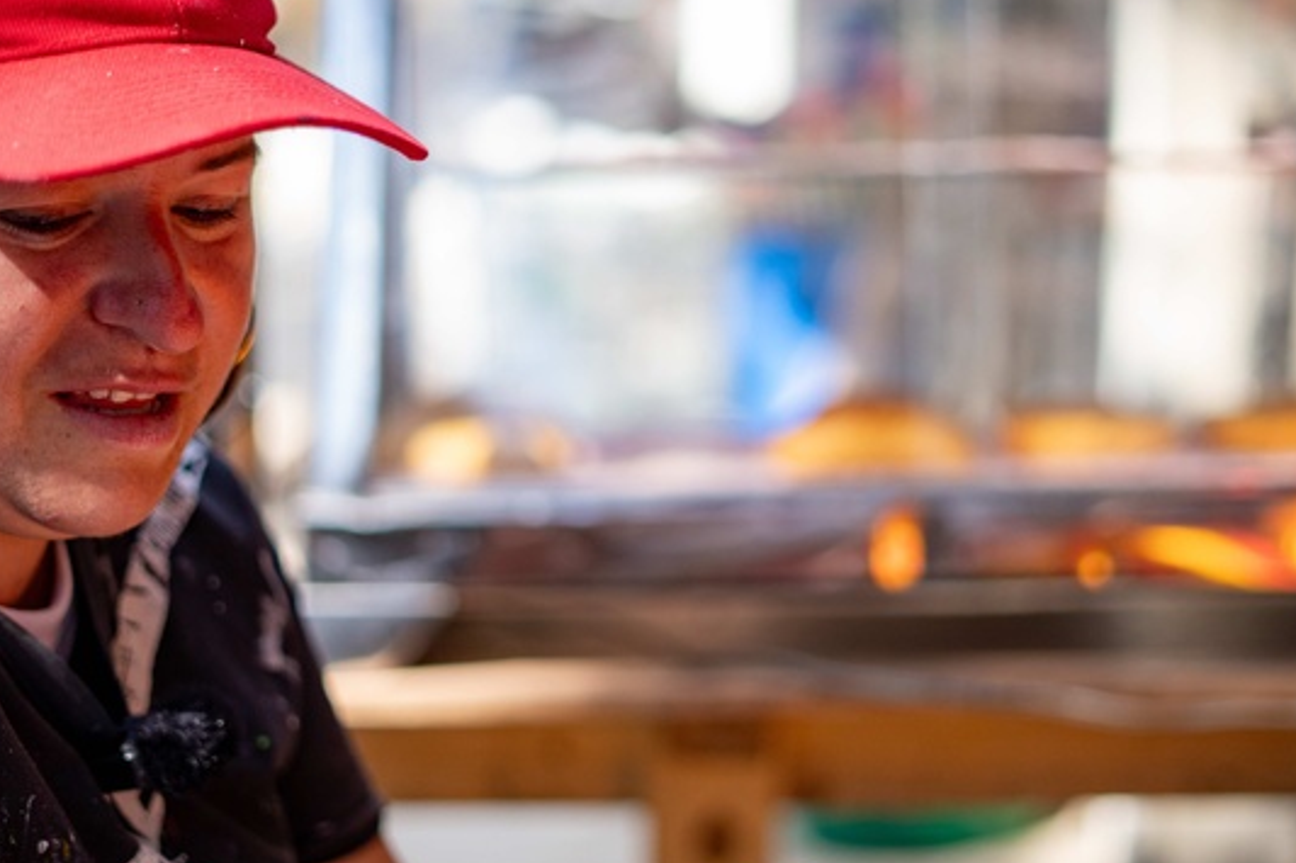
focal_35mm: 75
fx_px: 2699
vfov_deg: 18.2
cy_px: 376
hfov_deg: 27.0
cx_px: 700
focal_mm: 50
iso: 500
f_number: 1.8
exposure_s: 1/2500
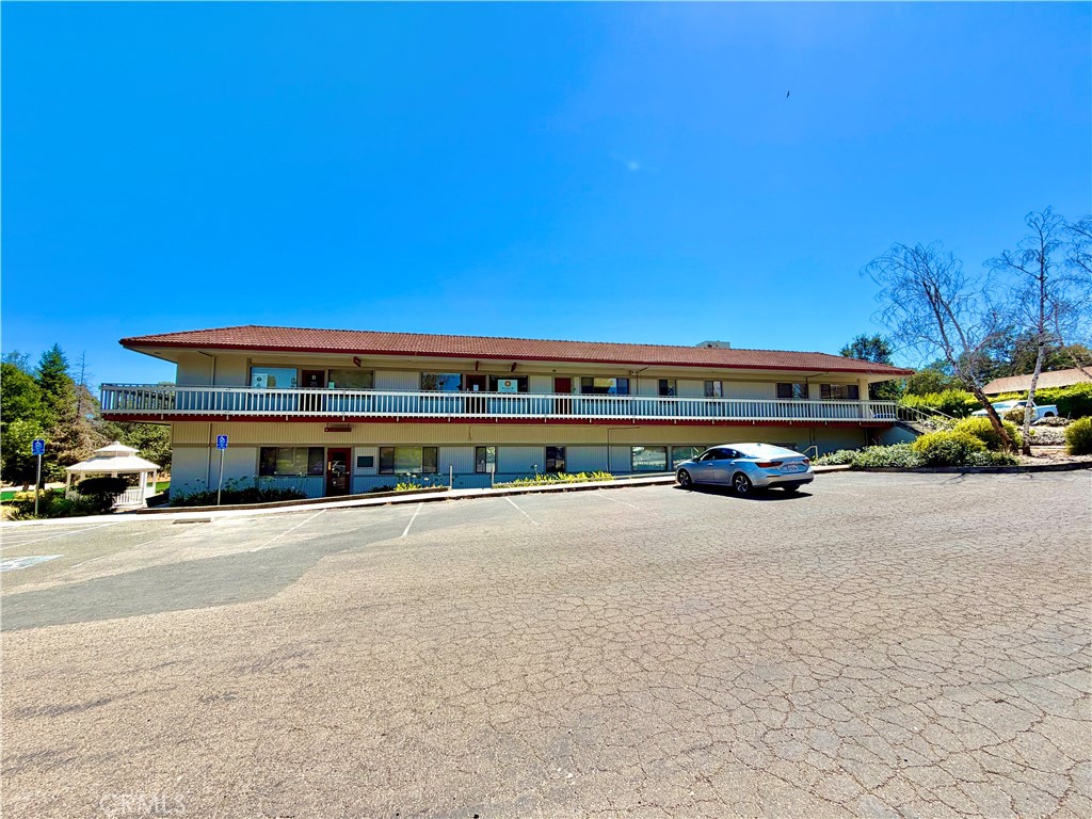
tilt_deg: +5.2
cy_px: 410
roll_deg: +0.0
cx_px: 546
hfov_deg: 102.1
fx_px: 442
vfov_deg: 85.7
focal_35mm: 14
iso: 20
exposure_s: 1/770
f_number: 2.2
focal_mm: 2.22
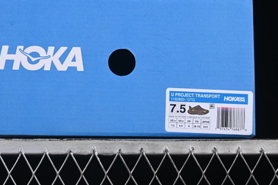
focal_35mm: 117
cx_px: 115
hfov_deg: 17.5
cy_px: 49
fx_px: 904
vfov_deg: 11.7
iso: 160
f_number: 8
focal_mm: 50
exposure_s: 1/80
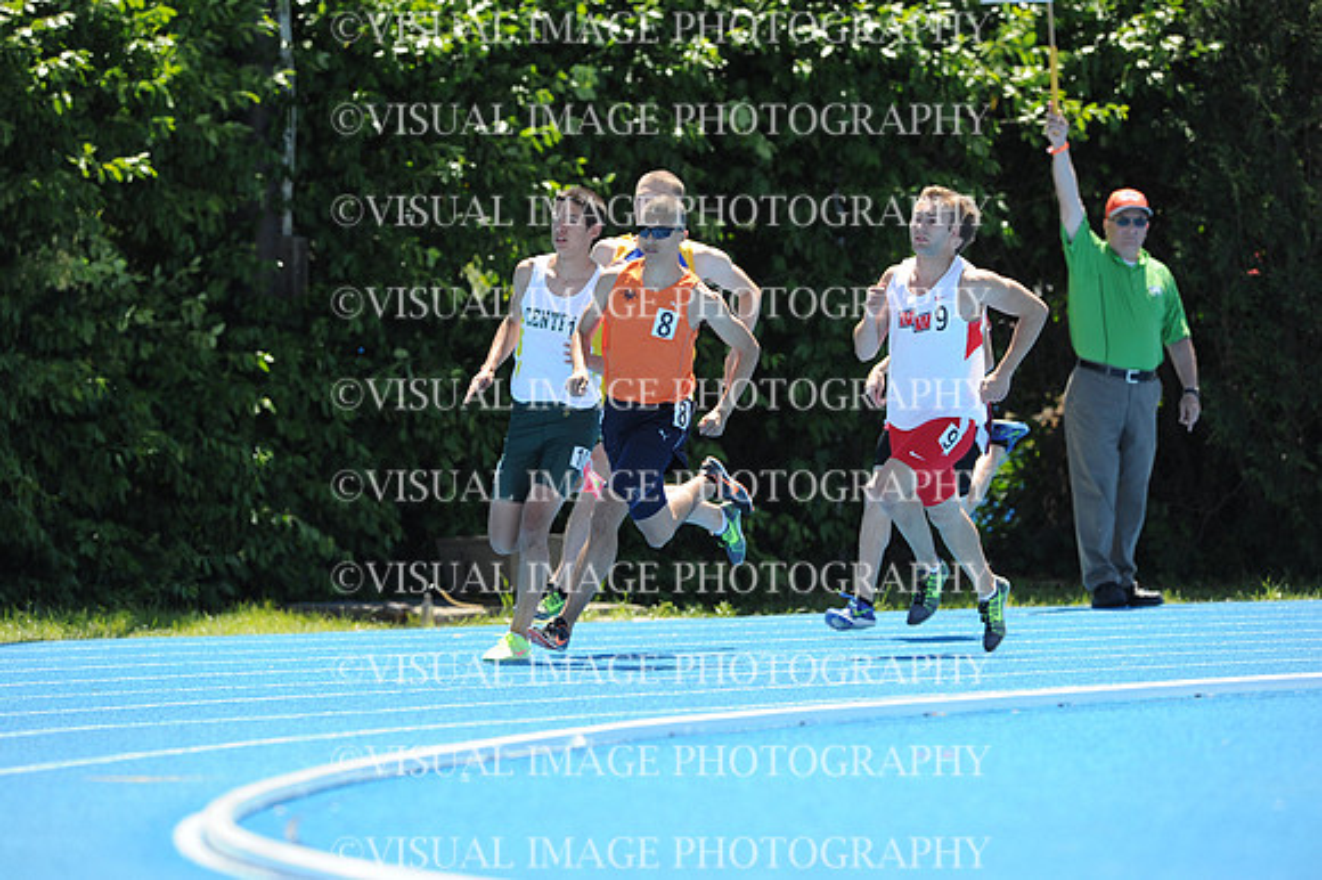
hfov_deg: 5.2
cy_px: 440
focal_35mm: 400
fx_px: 14680
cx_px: 661
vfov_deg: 3.4
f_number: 5.6
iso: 640
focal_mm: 400
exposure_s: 1/1600
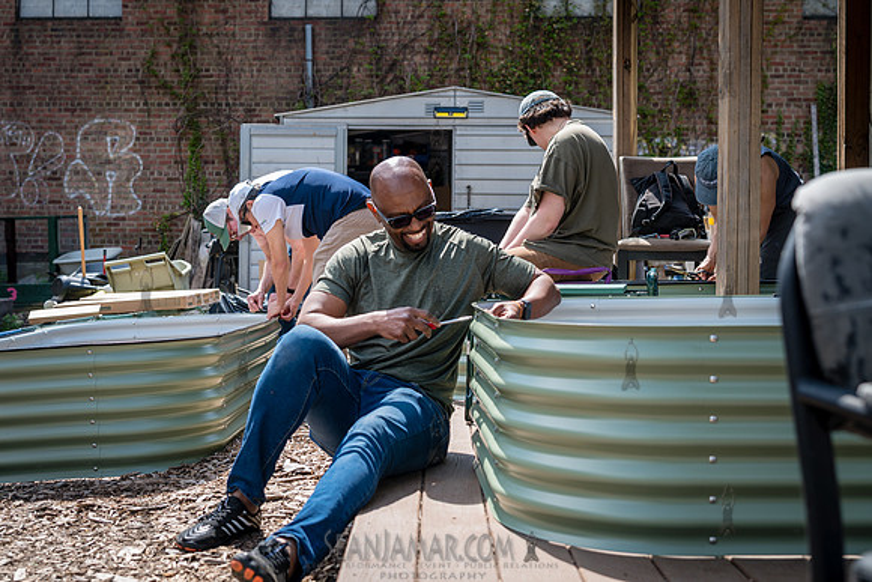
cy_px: 250
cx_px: 372
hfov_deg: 44.6
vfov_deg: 30.6
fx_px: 1061
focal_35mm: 44
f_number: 3.5
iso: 100
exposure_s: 1/400
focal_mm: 38
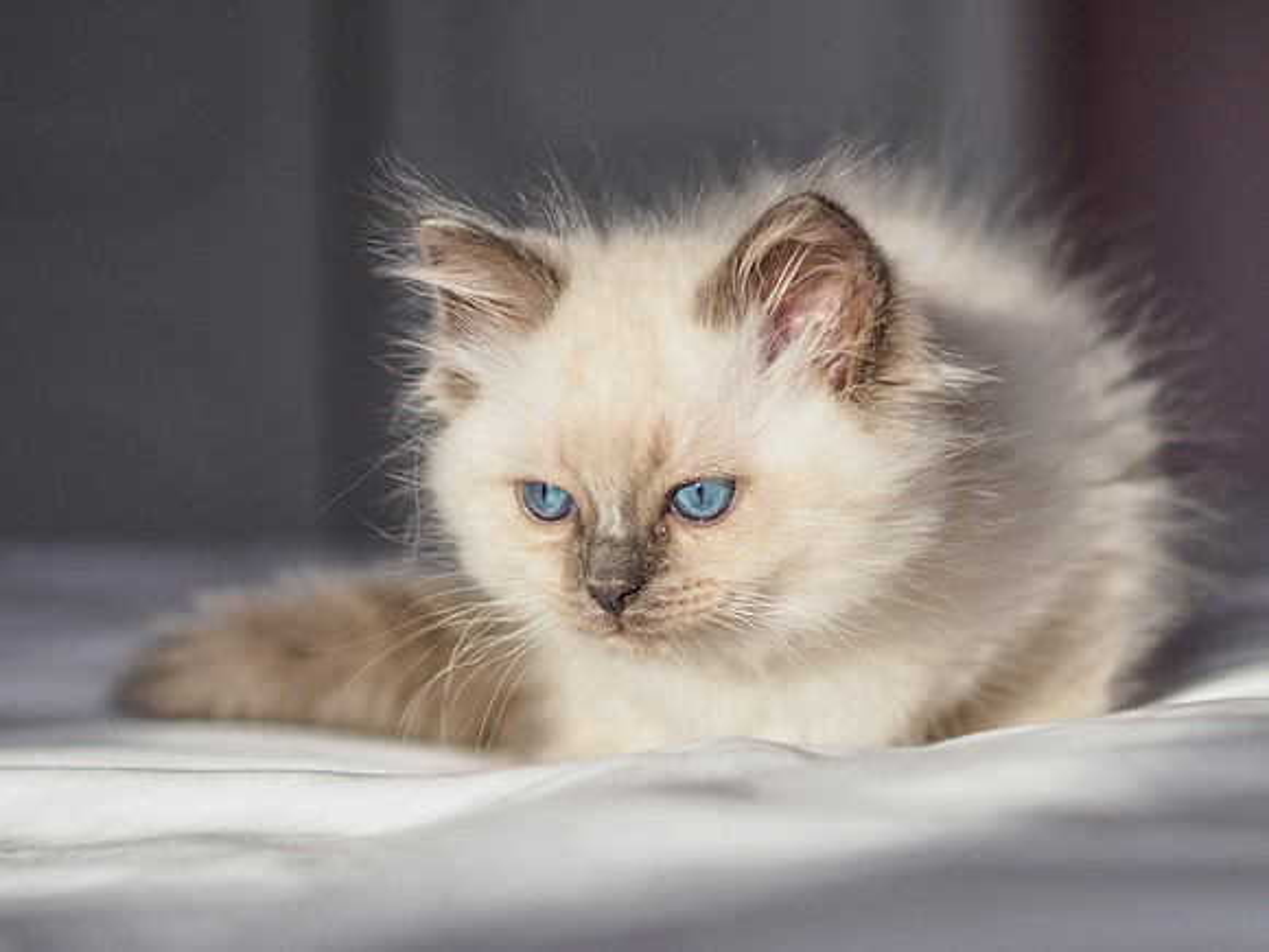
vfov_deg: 10.9
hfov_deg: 14.5
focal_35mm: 136
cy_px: 476
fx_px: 4978
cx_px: 718
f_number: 1.8
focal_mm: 45
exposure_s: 1/640
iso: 200
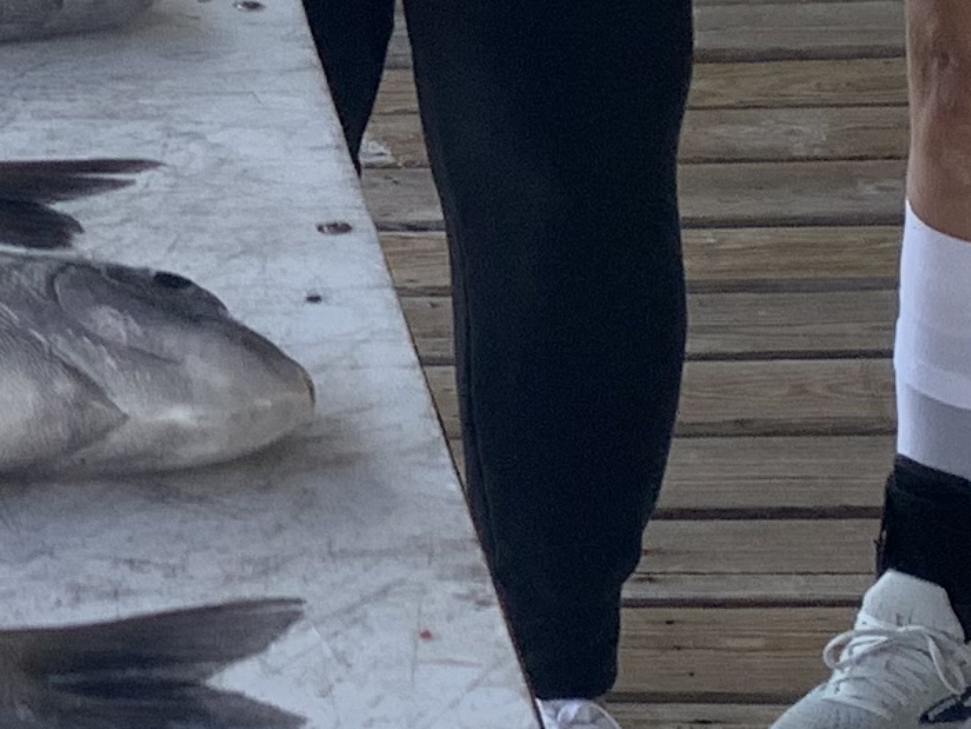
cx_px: -797
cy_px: -33
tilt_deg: -18.4
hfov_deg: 12.1
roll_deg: +3.8
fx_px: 4180
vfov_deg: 9.9
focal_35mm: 149
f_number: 1.8
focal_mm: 4.25
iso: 25
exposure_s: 1/954
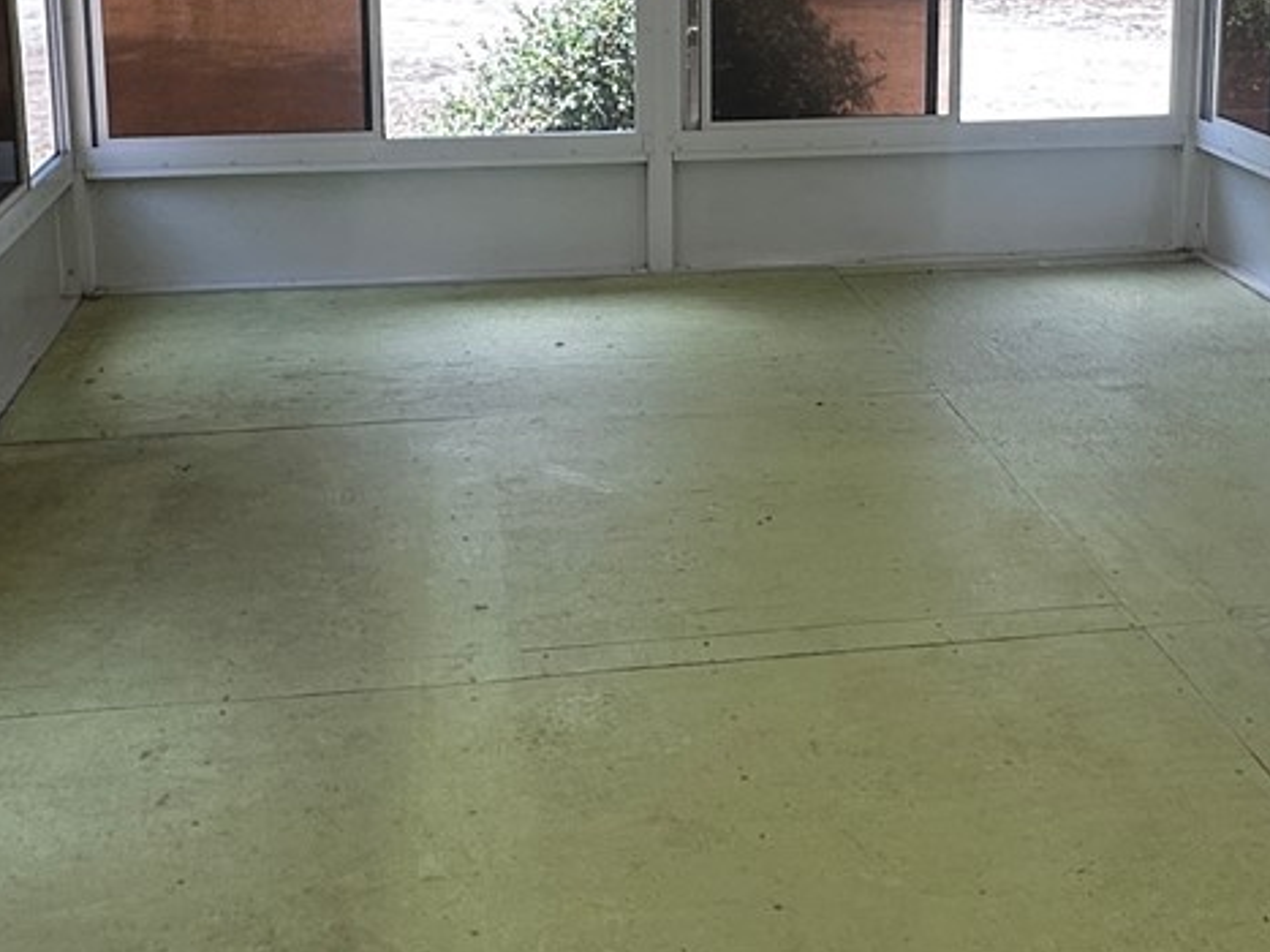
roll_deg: -0.2
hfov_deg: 39.6
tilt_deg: -10.8
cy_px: 114
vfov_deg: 29.2
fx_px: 1761
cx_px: 713
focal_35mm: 48
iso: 40
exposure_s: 1/159
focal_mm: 2.22
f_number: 2.2
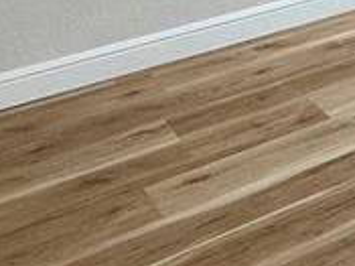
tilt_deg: -10.4
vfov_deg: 16.1
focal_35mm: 82
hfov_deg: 19.0
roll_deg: -0.8
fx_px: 840
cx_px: 615
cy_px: -162
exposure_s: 1/99
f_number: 2.2
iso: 125
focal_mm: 2.22
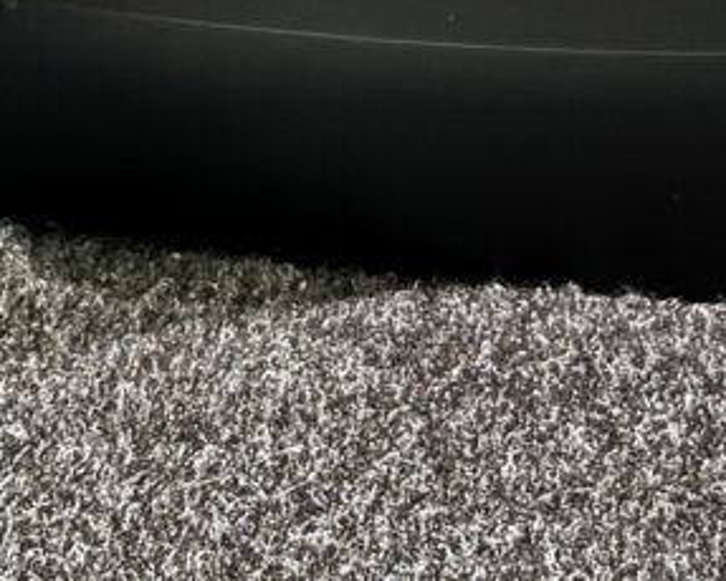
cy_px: -189
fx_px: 3591
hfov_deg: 11.5
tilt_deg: -40.2
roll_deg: -0.4
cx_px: 321
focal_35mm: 167
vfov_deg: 9.1
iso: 1000
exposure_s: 1/2
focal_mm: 6.76
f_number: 1.78
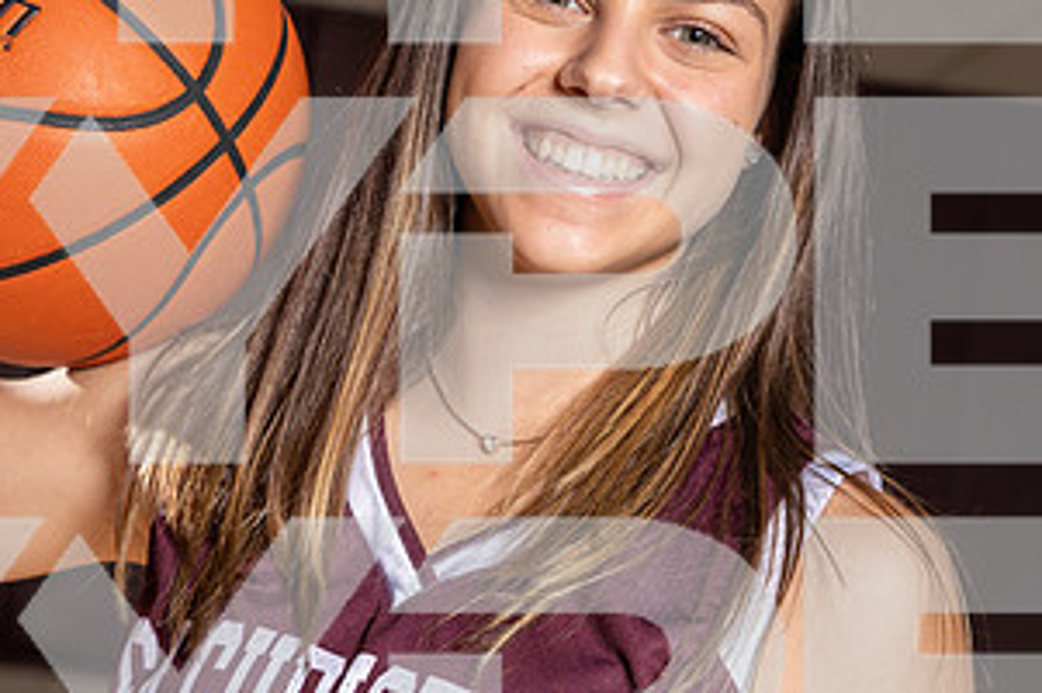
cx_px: 332
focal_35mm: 110
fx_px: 3180
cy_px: 282
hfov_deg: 18.5
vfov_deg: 12.4
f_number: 5.6
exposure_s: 1/250
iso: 200
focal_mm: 57
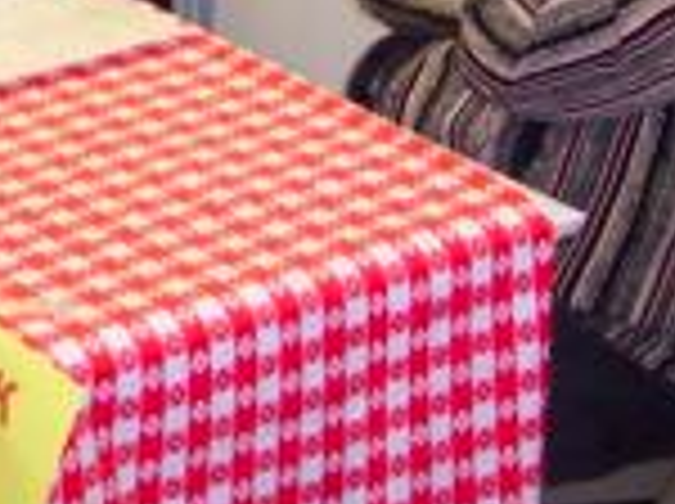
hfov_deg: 12.6
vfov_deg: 9.3
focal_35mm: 156
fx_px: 3037
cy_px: -218
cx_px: 54
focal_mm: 8
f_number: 2.8
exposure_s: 1/30
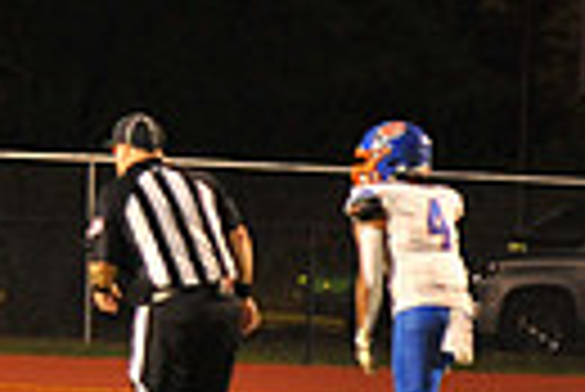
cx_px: -711
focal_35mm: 889
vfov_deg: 1.6
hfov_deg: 2.3
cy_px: 149
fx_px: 14462
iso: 3200
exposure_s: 1/160
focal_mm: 200
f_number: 4
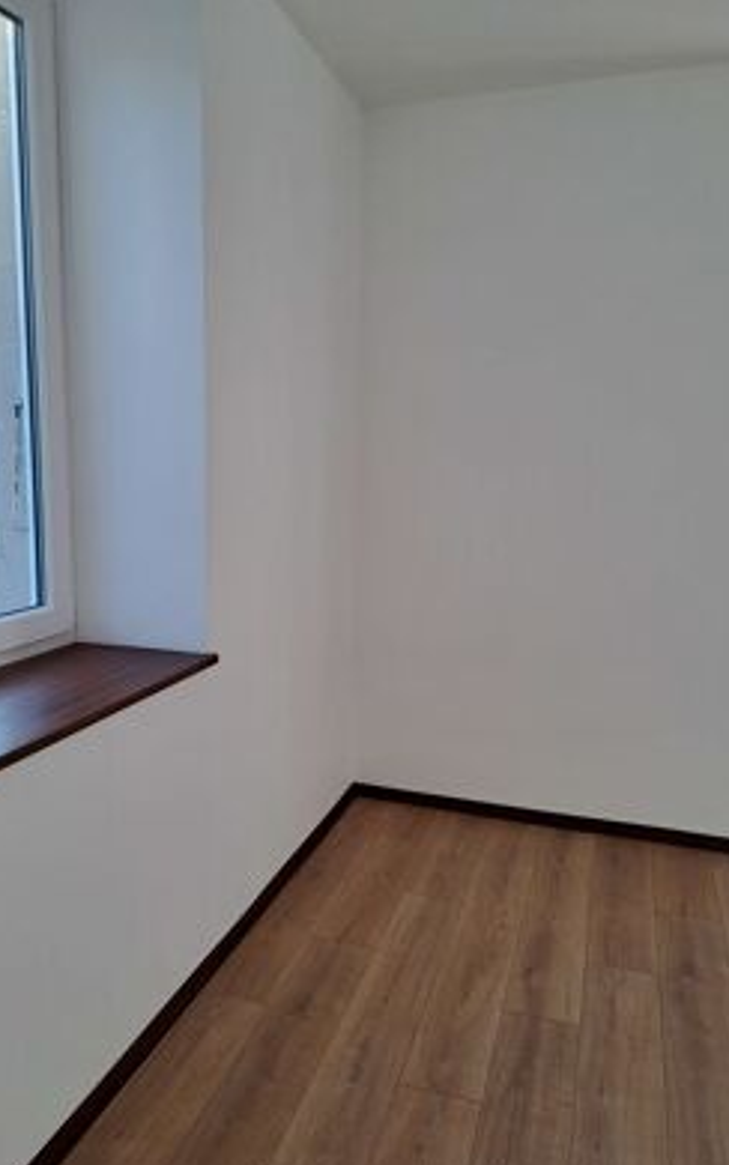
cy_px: 578
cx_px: 269
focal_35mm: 29
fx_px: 921
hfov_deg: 42.8
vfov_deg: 64.6
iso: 32
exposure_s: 1/122
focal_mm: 4.65
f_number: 1.8
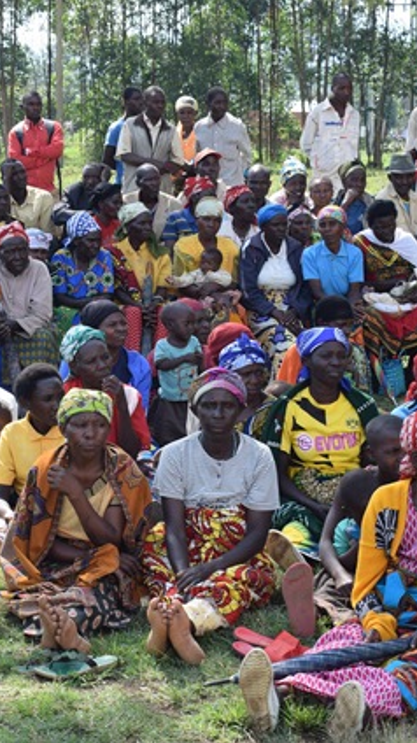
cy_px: 372
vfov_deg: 22.5
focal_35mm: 95
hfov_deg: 12.7
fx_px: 1870
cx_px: 103
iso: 280
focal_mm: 40
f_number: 8
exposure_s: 1/250
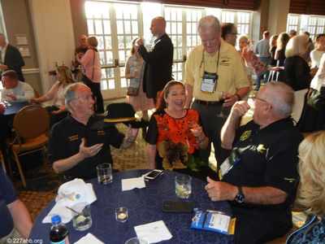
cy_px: 122
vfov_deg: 46.8
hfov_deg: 60.0
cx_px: 162
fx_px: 282
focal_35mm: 30
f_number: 3.5
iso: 200
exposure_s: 1/30
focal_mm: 5.4
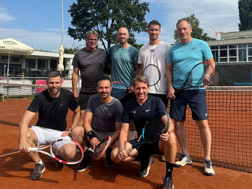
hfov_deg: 71.6
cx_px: 126
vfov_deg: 56.8
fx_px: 175
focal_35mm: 24
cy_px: 94
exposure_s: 1/4310
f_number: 1.78
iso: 80
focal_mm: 6.76
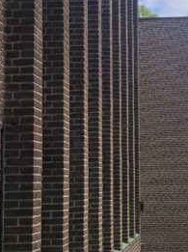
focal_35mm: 110
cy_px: 91
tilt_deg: +8.5
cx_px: 133
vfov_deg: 17.9
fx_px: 799
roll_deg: -0.4
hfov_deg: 13.4
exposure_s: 1/716
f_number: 1.8
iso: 20
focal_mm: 3.99
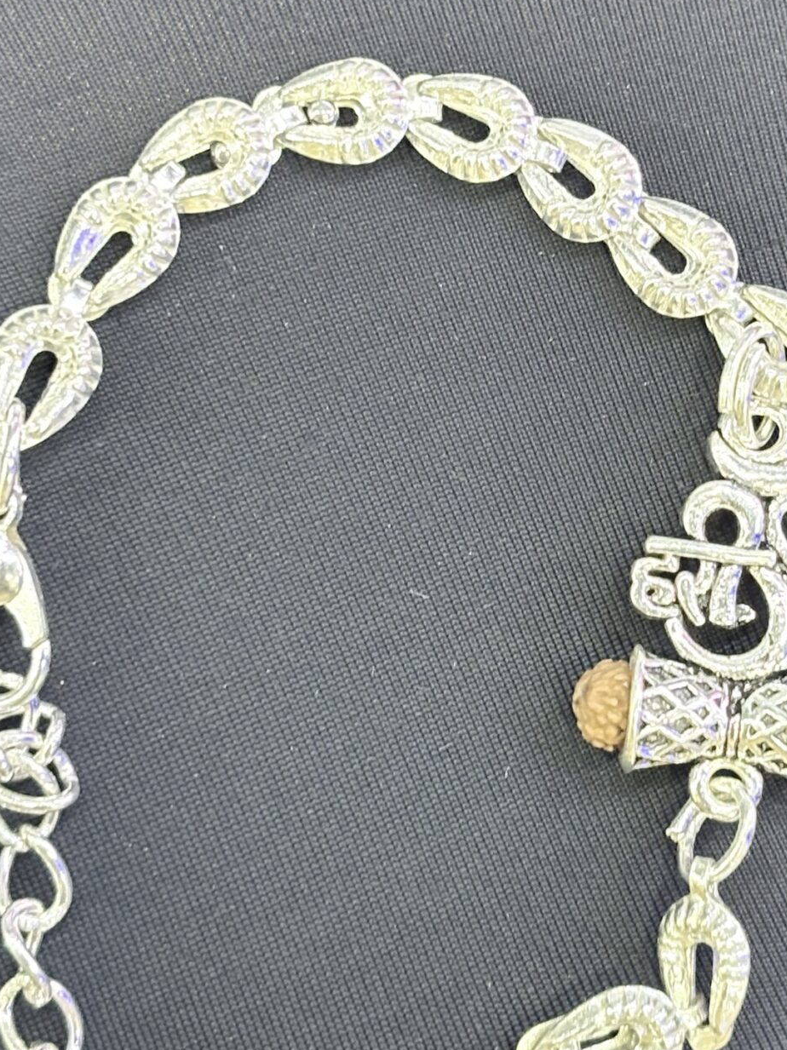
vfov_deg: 18.2
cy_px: 481
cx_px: 513
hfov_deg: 13.7
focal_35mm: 108
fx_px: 3276
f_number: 1.6
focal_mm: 5.96
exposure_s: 1/33
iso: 125
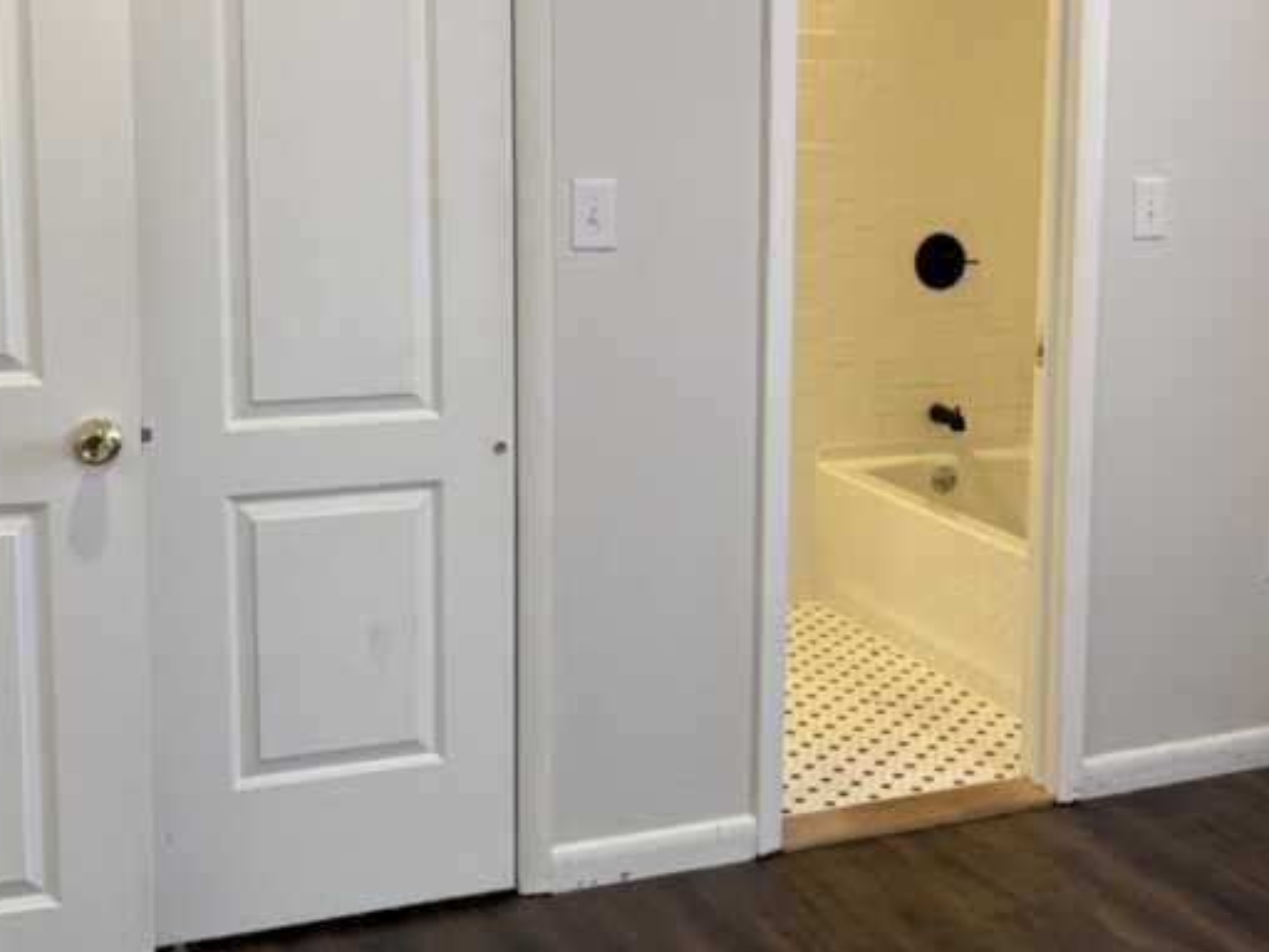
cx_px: 875
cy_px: 337
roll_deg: -0.2
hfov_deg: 36.3
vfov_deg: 27.9
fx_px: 1906
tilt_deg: -7.7
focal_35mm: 52
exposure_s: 1/120
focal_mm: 5.96
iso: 125
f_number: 1.6
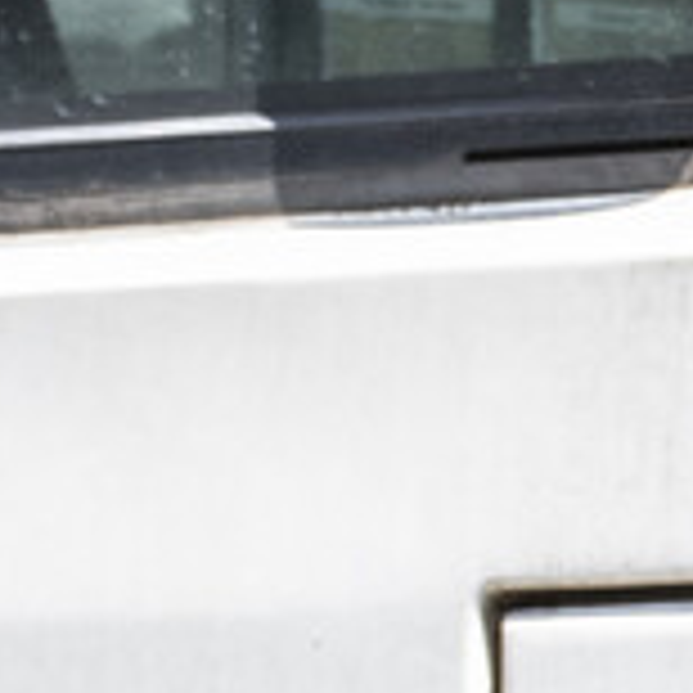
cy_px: 315
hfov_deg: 3.1
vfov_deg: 3.1
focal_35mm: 557
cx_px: 1865
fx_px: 12616
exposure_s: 1/250
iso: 140
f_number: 8
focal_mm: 48
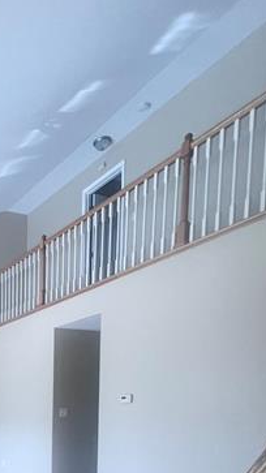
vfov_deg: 53.2
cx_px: -61
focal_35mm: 30
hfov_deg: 31.8
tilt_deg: -5.7
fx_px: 376
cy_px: 455
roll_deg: +1.0
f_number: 1.8
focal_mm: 1.57
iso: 80
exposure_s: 1/120
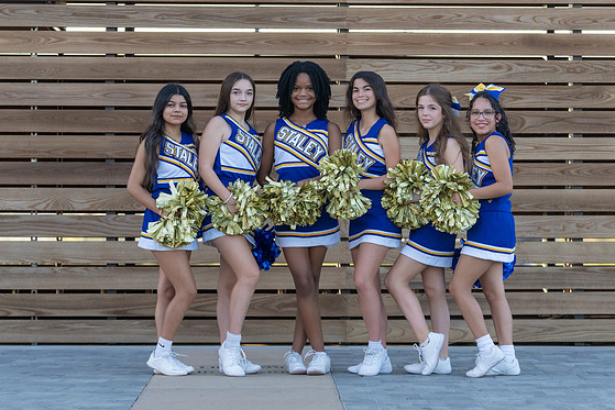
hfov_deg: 16.8
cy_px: 208
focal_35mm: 122
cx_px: 345
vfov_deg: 11.2
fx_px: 2085
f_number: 4
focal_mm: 105
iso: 250
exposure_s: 1/320
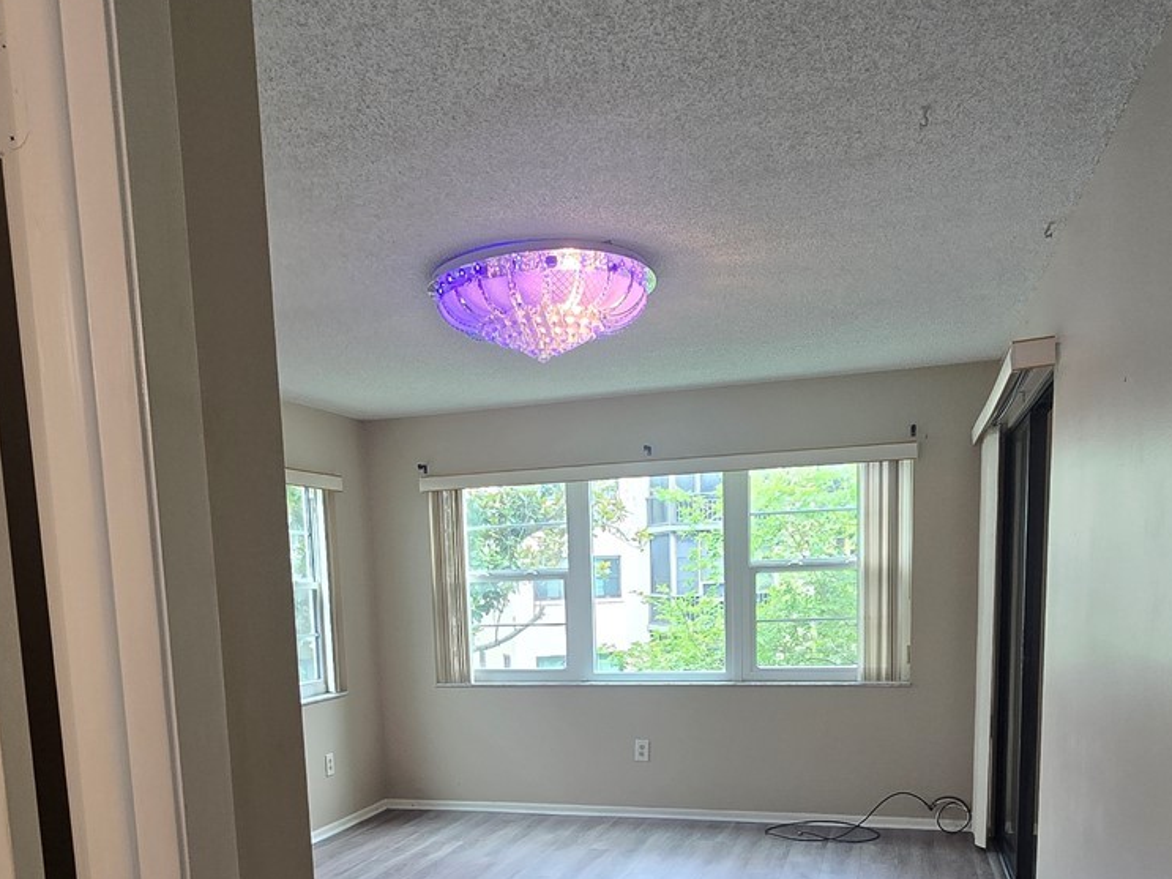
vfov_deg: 46.7
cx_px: 538
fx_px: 948
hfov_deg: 63.4
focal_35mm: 28
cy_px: 723
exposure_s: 1/60
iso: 64
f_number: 2.2
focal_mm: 2.2
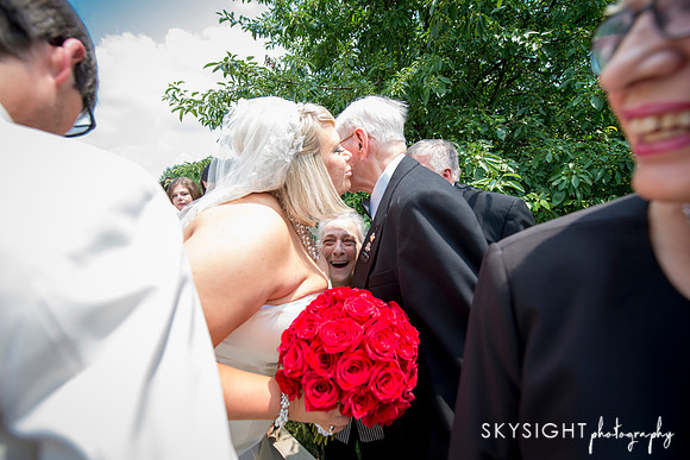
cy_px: 230
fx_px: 268
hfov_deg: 104.2
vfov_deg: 81.2
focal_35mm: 14
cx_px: 345
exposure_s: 1/4000
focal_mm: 14
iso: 1600
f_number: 4
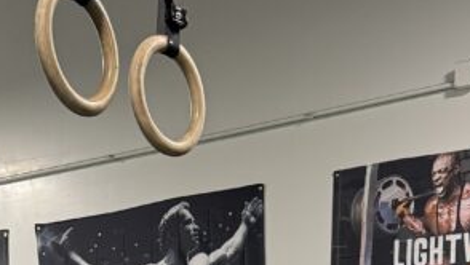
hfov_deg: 23.4
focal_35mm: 91
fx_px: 1135
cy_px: 758
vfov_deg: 10.3
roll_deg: +1.5
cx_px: 185
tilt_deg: -12.8
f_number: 1.78
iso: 250
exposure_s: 1/60
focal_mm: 6.76
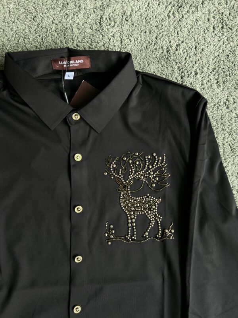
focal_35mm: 26
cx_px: 119
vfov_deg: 67.3
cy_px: 159
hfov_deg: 53.1
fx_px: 238
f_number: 1.5
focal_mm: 5.7
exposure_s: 1/100
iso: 40
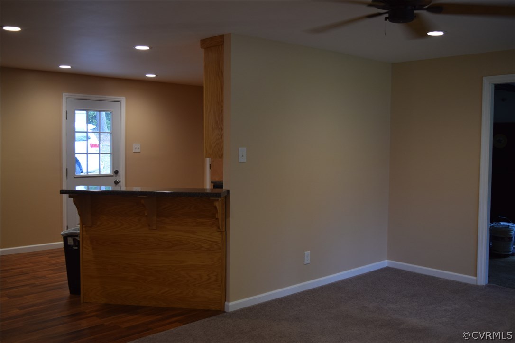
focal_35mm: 36
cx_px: 258
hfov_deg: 53.1
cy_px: 172
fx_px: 515
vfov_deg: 36.9
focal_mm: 24
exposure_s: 1/60
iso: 400
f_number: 4
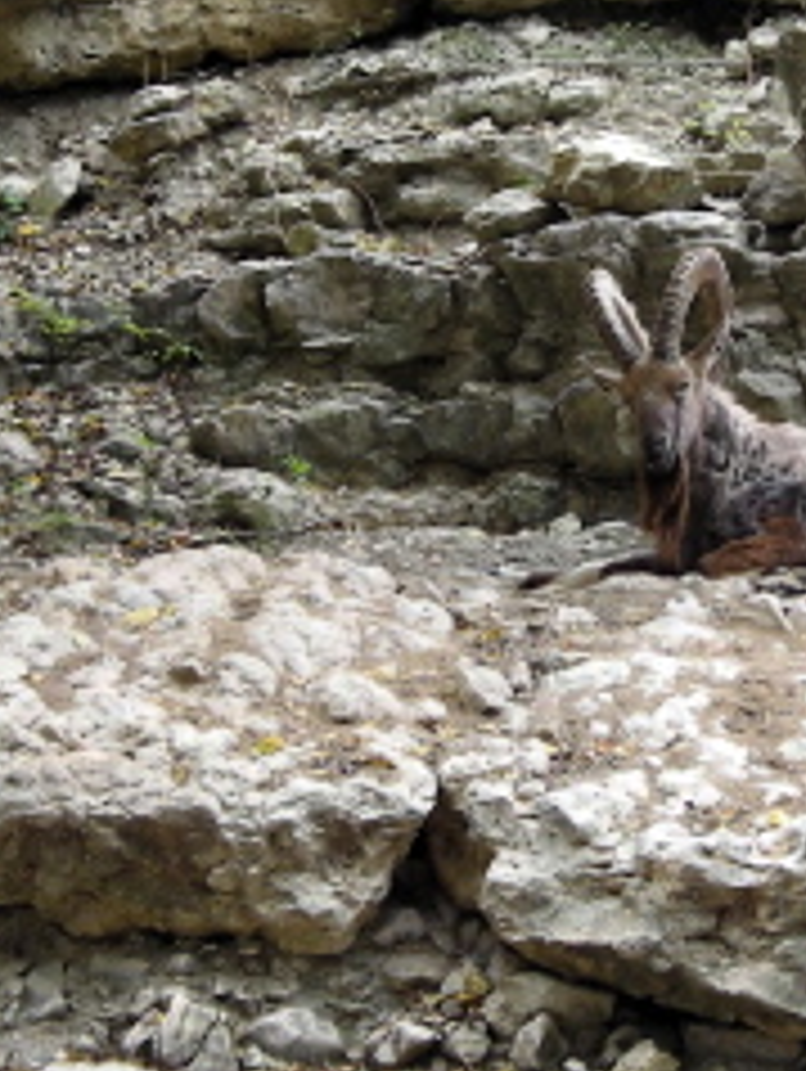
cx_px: 581
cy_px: 342
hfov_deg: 14.5
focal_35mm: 102
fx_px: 3161
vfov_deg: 19.2
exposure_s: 1/44.2
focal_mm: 6.3
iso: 50
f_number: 3.2
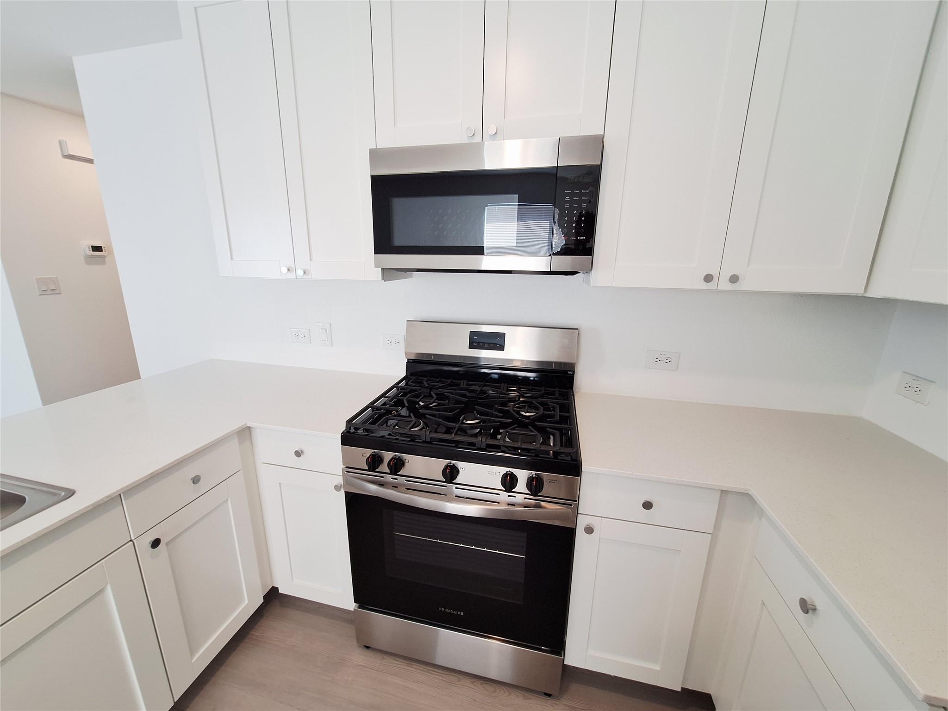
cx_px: 474
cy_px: 356
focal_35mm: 13
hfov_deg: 106.2
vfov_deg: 89.9
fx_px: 356
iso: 50
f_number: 2.2
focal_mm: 1.74
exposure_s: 1/40
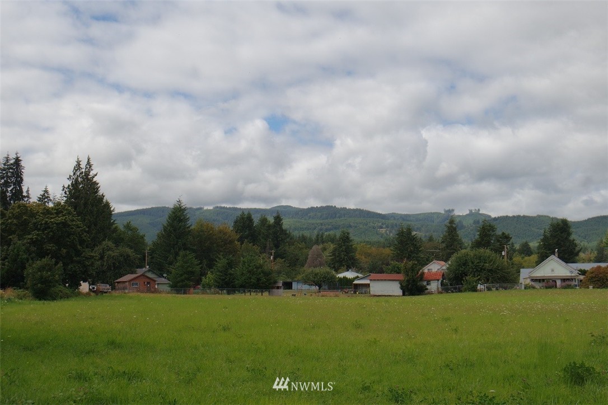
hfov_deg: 48.5
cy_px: 202
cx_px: 304
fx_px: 676
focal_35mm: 40
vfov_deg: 33.4
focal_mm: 15
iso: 160
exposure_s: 1/320
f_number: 8
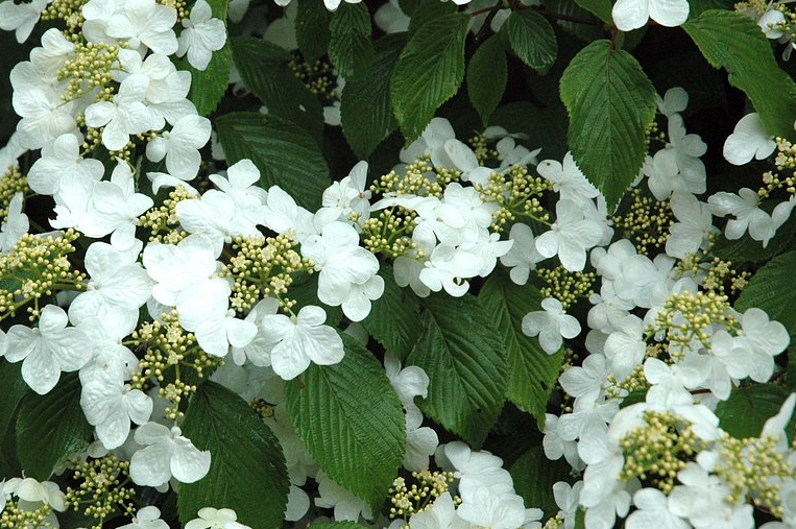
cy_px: 247
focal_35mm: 141
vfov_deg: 9.7
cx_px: 263
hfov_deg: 14.5
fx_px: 3114
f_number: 5.6
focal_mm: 70
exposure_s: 1/125
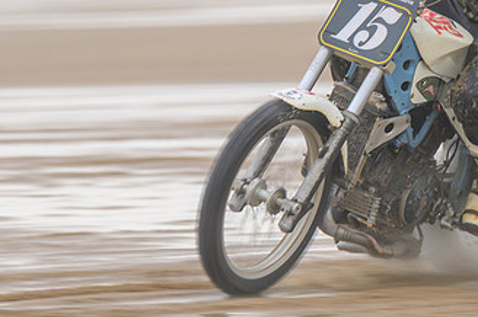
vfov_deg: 2.1
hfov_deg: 3.2
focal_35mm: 639
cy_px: 95
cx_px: 332
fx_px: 8476
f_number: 4
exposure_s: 1/200
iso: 80
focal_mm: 200
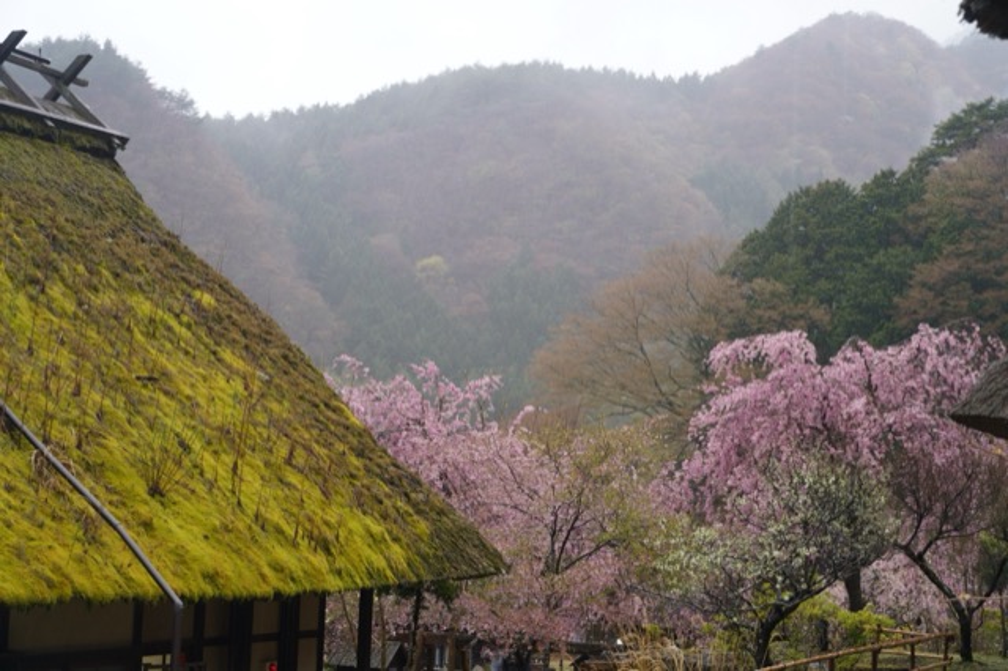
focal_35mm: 61
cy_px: 336
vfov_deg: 22.2
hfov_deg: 32.9
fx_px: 1707
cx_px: 504
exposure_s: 1/10
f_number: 9
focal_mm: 61
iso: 100
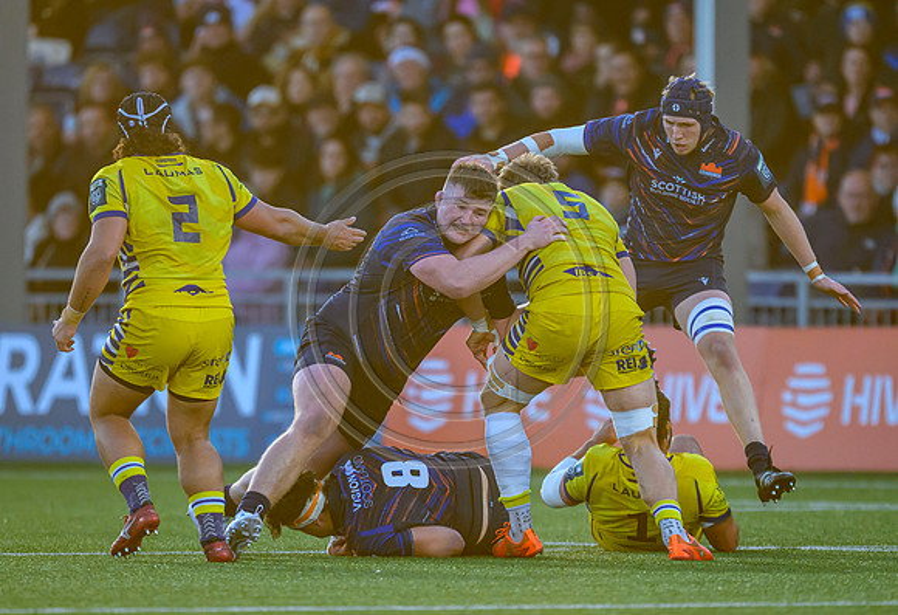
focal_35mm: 851
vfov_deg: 1.6
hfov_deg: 2.4
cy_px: 358
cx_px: 461
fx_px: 21414
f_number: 4
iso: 3200
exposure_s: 1/1250
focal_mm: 560
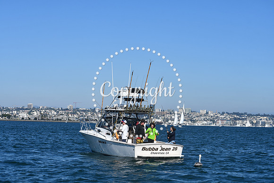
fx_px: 624
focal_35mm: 82
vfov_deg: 16.7
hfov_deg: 24.8
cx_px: 137
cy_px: 92
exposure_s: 1/400
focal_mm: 55
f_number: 10
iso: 100
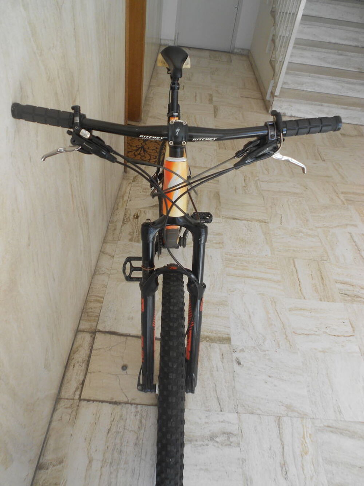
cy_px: 243
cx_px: 182
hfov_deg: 53.1
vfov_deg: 67.3
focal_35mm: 26
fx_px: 364
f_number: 3.2
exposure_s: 1/100
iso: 80
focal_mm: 4.6
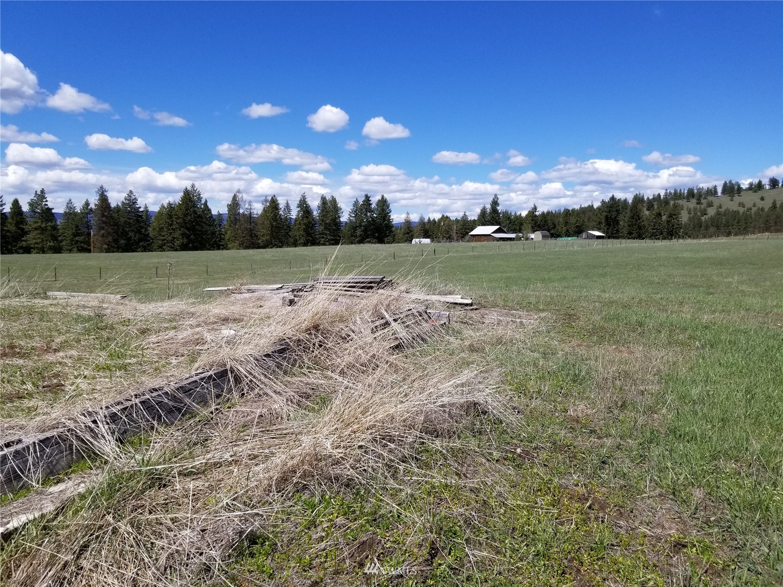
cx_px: 392
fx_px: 588
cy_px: 294
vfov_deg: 53.1
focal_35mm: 26
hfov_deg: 67.3
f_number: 1.7
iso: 50
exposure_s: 1/3120
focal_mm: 4.25
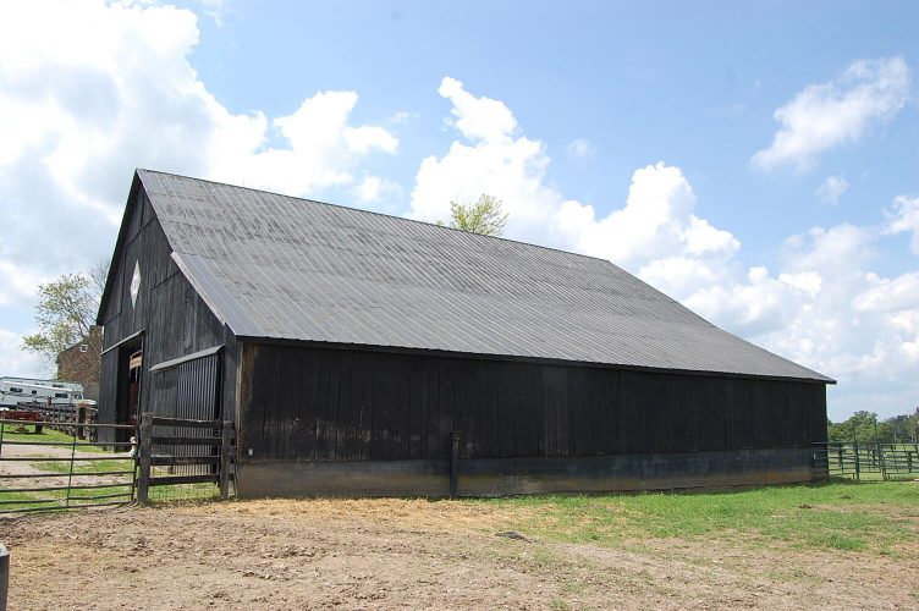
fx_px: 689
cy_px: 306
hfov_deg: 67.4
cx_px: 460
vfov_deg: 47.8
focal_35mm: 27
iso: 200
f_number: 9
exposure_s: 1/320
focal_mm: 18
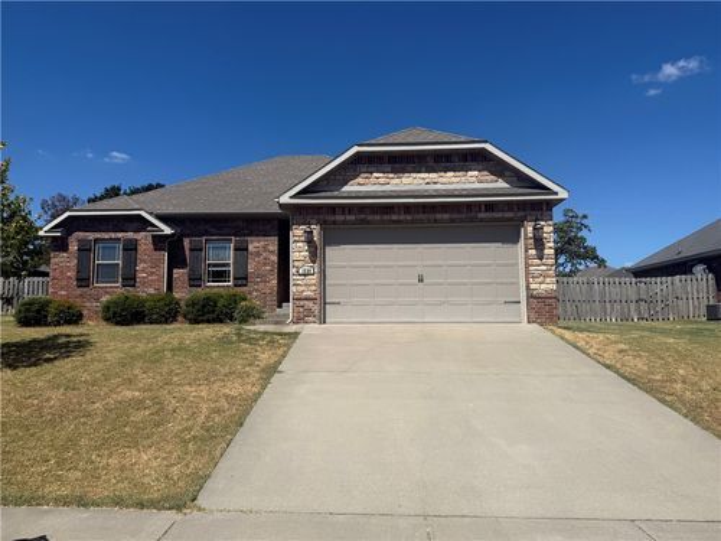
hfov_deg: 71.6
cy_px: 270
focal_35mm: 24
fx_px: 500
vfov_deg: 56.8
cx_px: 360
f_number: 1.78
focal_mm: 6.76
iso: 80
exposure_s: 1/6711
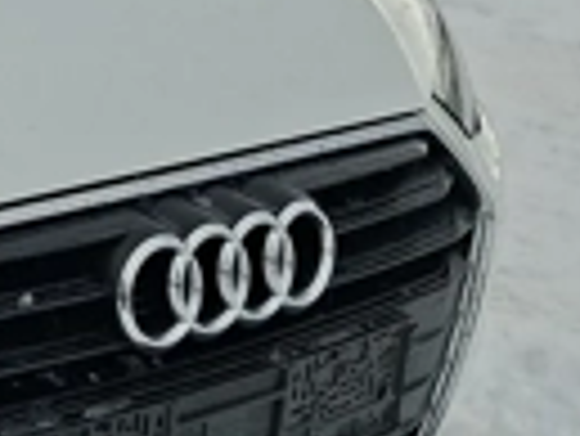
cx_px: -481
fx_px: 1794
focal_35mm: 107
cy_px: 193
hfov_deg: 15.6
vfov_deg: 13.9
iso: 50
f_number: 1.8
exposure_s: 1/1912
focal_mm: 5.54
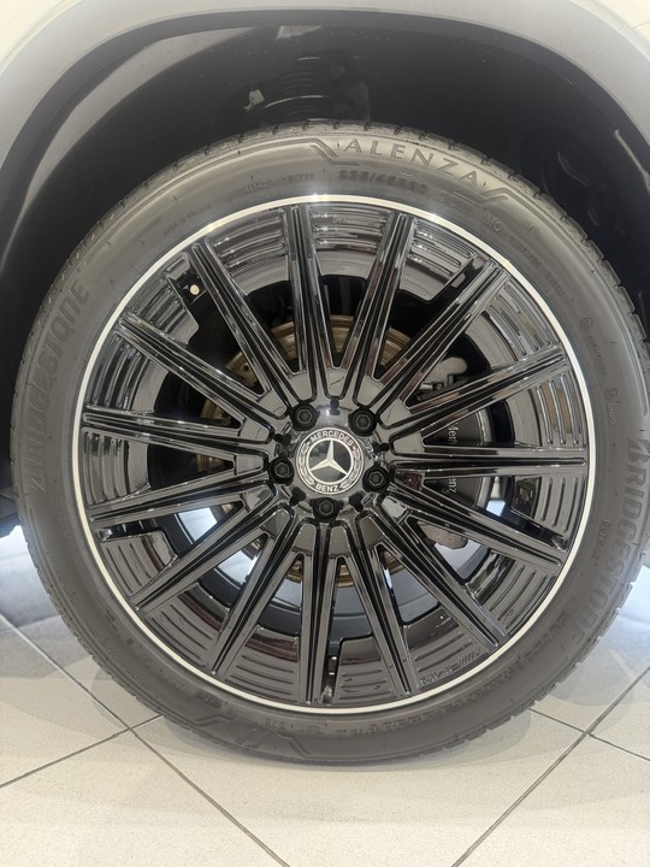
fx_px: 601
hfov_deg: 56.8
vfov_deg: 71.6
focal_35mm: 24
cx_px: 325
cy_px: 434
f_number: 1.78
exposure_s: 1/84
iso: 200
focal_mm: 6.76
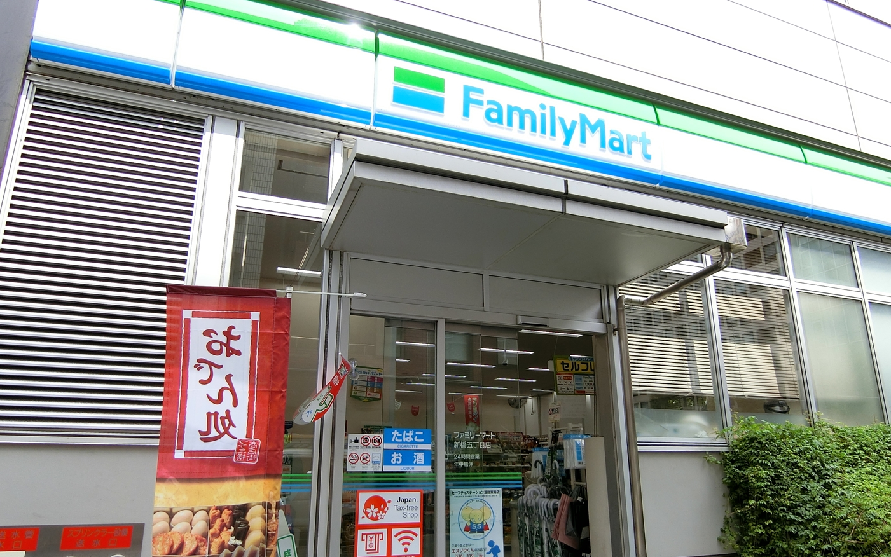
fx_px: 559
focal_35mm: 23
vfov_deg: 52.9
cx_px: 436
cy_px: 310
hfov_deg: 77.1
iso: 80
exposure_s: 1/500
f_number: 2.7
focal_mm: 4.06
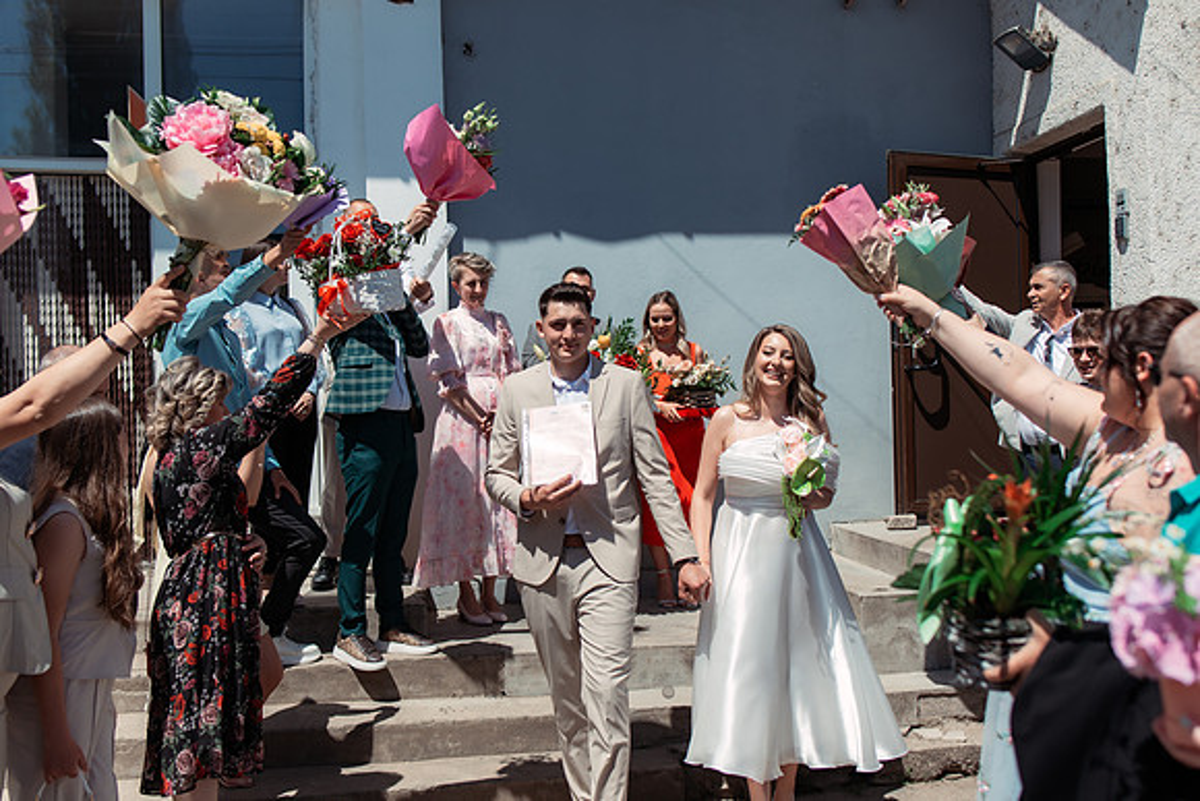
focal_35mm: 35
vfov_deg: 37.9
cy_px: 400
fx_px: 1167
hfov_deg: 54.4
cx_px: 600
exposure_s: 1/2000
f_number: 3.5
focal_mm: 35
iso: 125
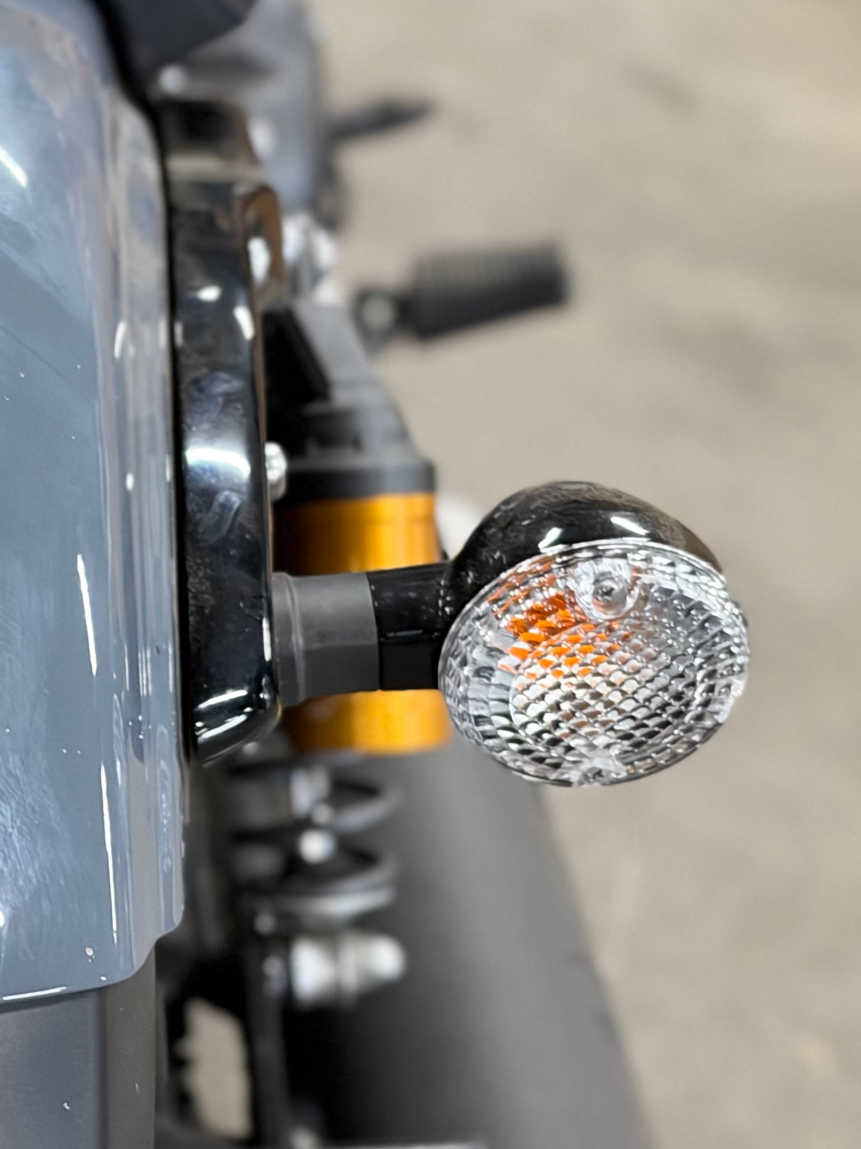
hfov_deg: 17.4
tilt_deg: -36.3
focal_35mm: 80
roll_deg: -11.5
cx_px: -213
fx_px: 2653
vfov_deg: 24.4
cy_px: 639
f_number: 1.48
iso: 320
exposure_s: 1/60
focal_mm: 6.93
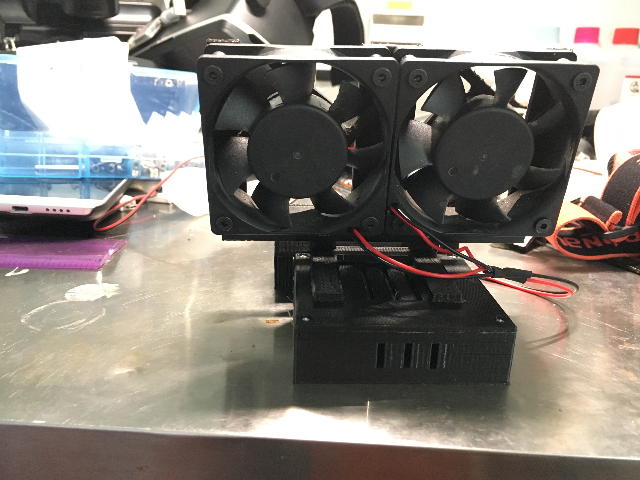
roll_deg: -1.6
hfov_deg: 61.7
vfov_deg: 48.2
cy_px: 240
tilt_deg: -17.0
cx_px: 320
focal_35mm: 29
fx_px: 536
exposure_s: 1/17
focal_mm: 4.15
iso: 200
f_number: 2.2
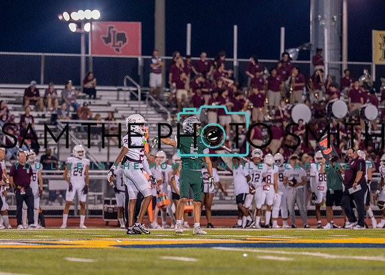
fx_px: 2583
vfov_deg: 6.1
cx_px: 165
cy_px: 160
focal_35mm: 236
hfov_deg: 8.5
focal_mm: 135
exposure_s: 1/1000
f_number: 1.8
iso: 1600
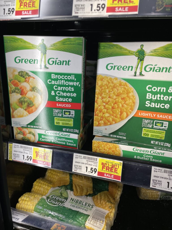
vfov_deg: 67.3
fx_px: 172
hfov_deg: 53.1
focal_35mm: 26
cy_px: 115
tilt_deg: -17.5
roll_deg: -1.9
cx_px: 86
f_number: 1.6
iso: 50
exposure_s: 1/121
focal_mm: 4.2
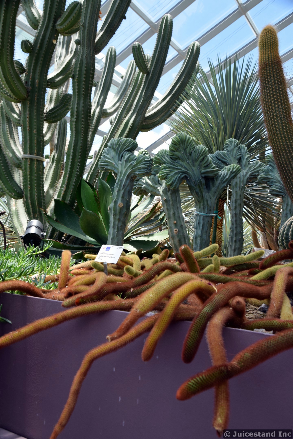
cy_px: 220
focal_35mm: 33
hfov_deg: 40.0
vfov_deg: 57.2
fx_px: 403
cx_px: 146
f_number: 8
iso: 360
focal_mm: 22
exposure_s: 1/250
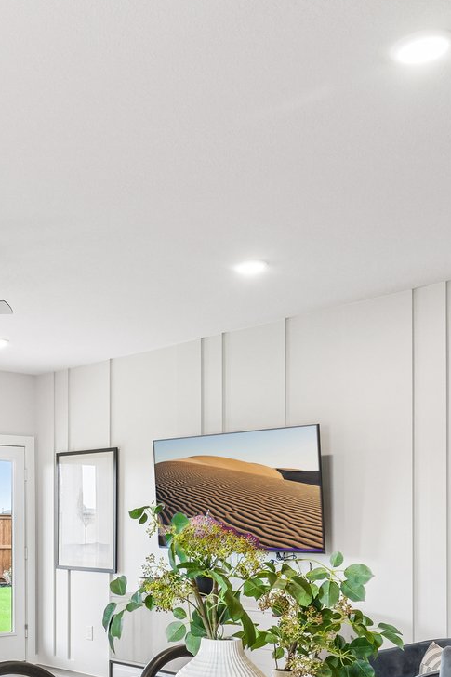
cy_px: 531
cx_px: -6
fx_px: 846
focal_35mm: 45
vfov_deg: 41.9
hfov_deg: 28.0
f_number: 8
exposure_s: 1/15
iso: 400
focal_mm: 16
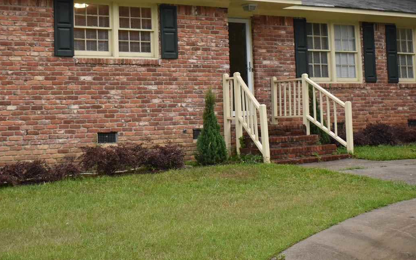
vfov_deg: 17.7
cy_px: 49
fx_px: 828
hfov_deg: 28.2
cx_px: 171
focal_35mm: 73
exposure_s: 1/200
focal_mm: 24
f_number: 3.8
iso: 800
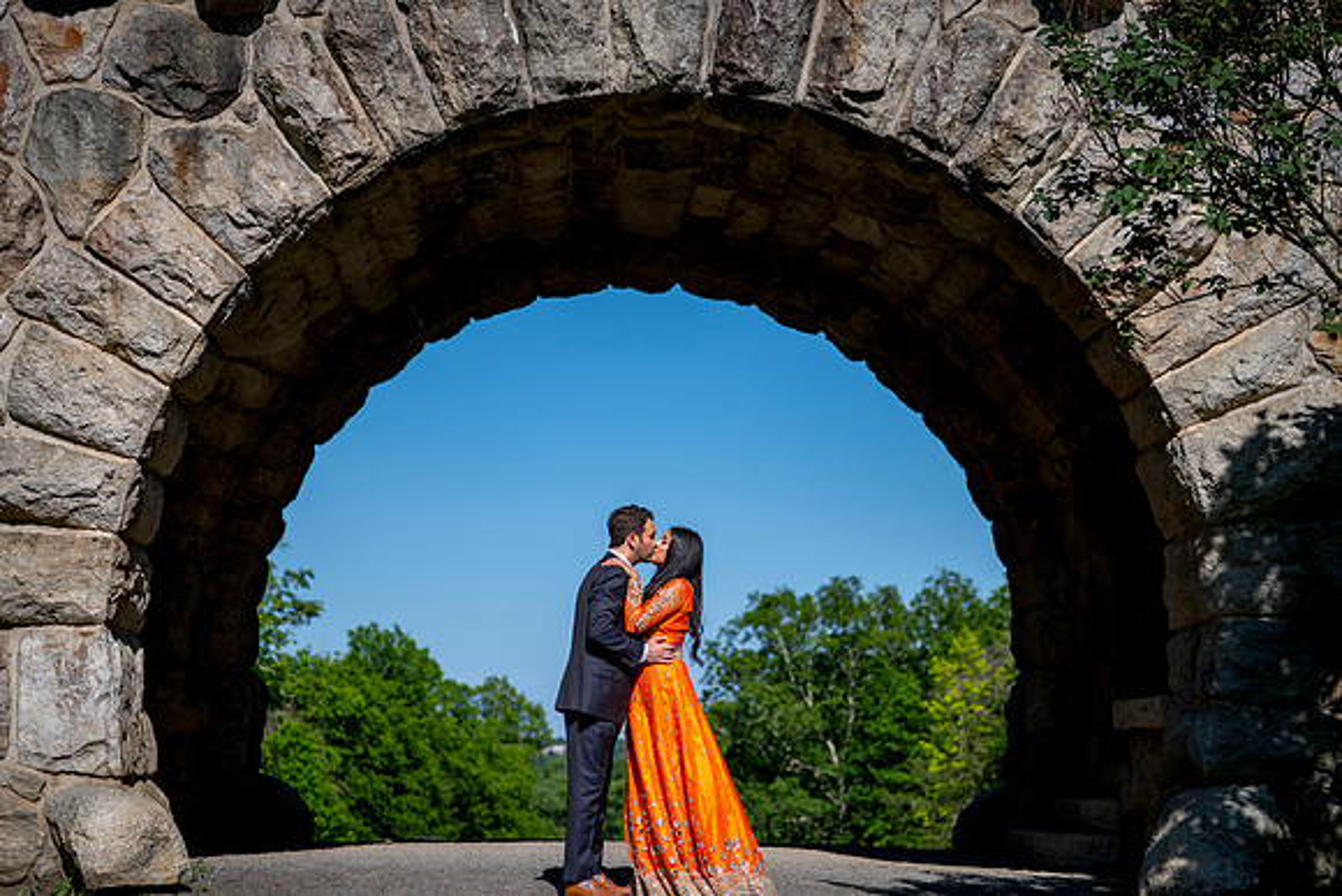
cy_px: 427
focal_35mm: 75
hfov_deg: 27.2
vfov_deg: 18.3
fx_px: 2778
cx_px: 668
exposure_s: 1/8000
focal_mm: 70
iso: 250
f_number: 2.8
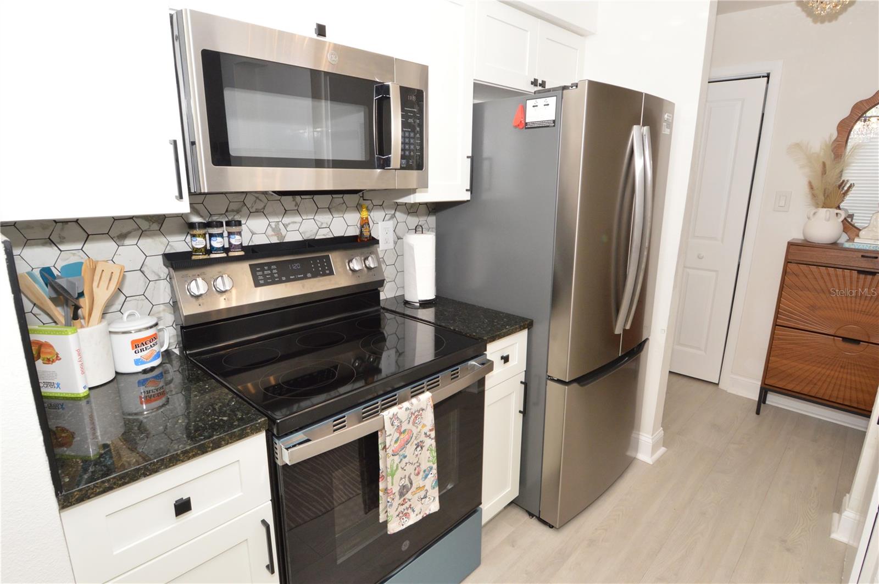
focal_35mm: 18
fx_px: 439
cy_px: 292
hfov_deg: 90.1
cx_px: 440
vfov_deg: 67.3
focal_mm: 12
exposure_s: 1/80
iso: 800
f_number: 9
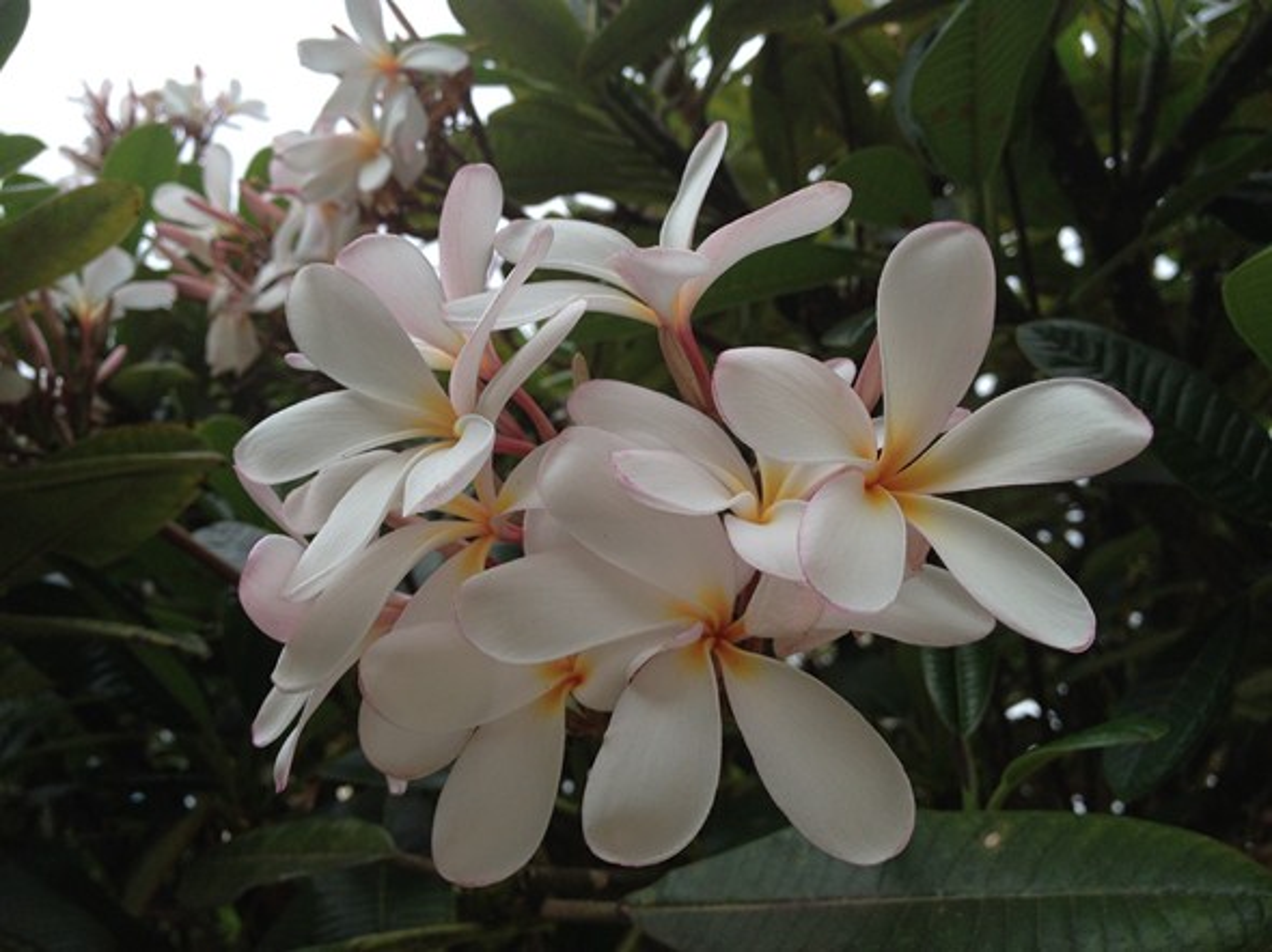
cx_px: 636
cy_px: 476
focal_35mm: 35
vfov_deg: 40.7
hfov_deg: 52.6
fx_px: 1286
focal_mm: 4.28
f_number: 2.4
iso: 64
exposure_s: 1/627
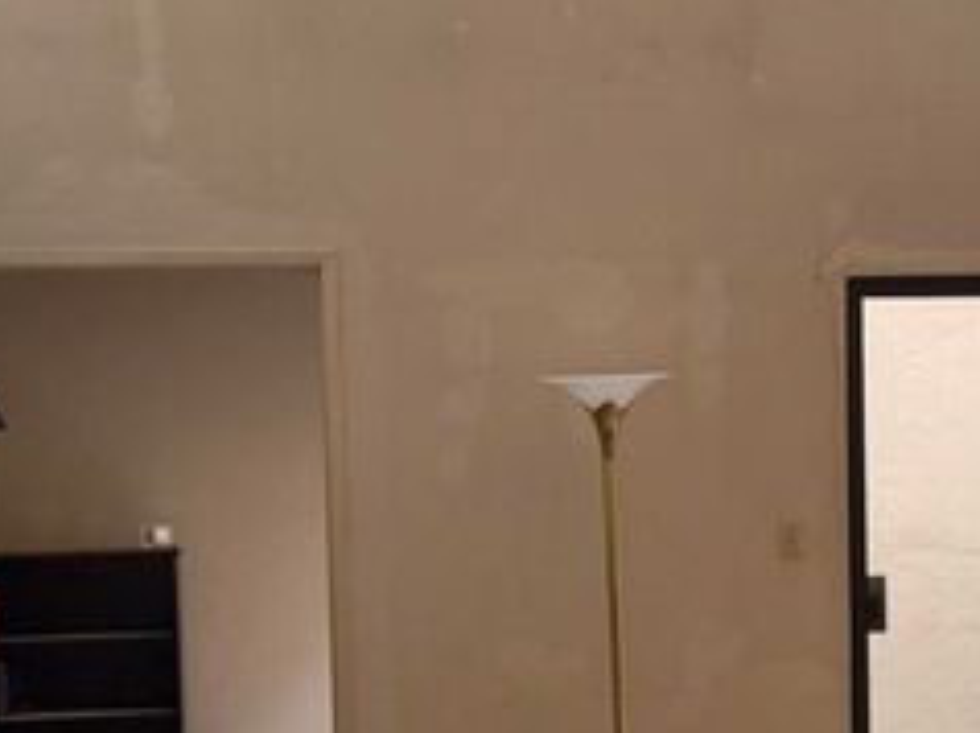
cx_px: 737
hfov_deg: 31.6
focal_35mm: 60
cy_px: 603
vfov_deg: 23.9
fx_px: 1697
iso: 250
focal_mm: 6.76
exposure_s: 1/120
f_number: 1.78
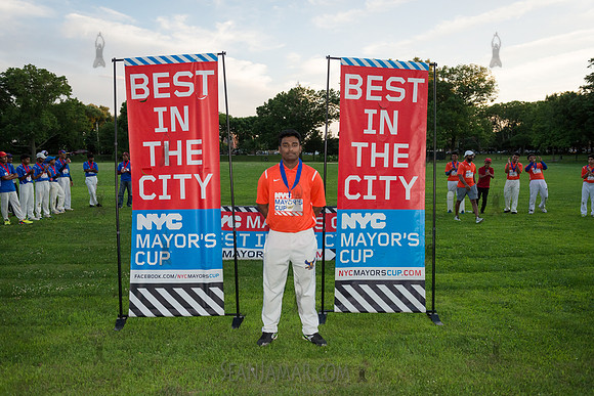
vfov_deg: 45.0
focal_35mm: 29
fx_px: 479
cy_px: 198
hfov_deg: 63.6
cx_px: 297
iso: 1600
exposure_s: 1/2000
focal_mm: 29
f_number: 4
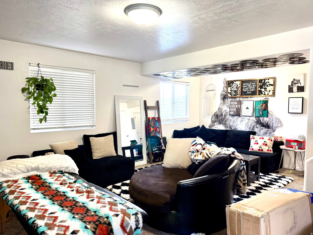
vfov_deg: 56.8
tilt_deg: -3.3
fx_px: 217
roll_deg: -0.1
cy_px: 118
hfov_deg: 71.6
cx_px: 156
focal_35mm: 24
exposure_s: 1/60
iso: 160
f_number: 1.78
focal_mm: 6.76
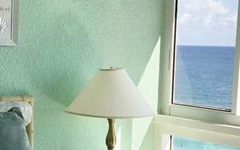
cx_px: 116
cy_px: 157
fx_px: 661
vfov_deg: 12.8
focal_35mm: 101
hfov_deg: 20.6
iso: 25
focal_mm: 3.3
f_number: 2.4
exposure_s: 1/374
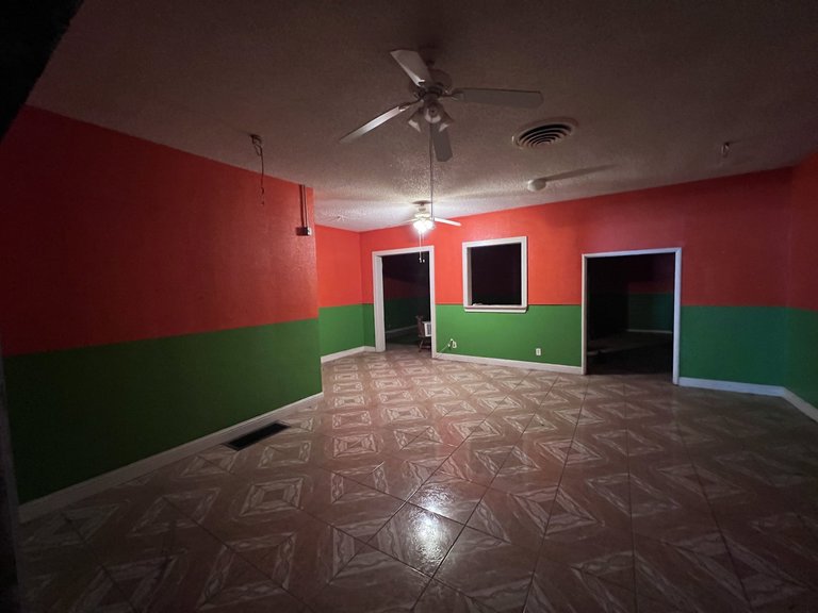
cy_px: 306
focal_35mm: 13
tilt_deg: -2.9
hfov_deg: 106.2
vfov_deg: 89.9
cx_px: 409
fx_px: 307
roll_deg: +2.3
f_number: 1.8
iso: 1000
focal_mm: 1.57
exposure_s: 1/40
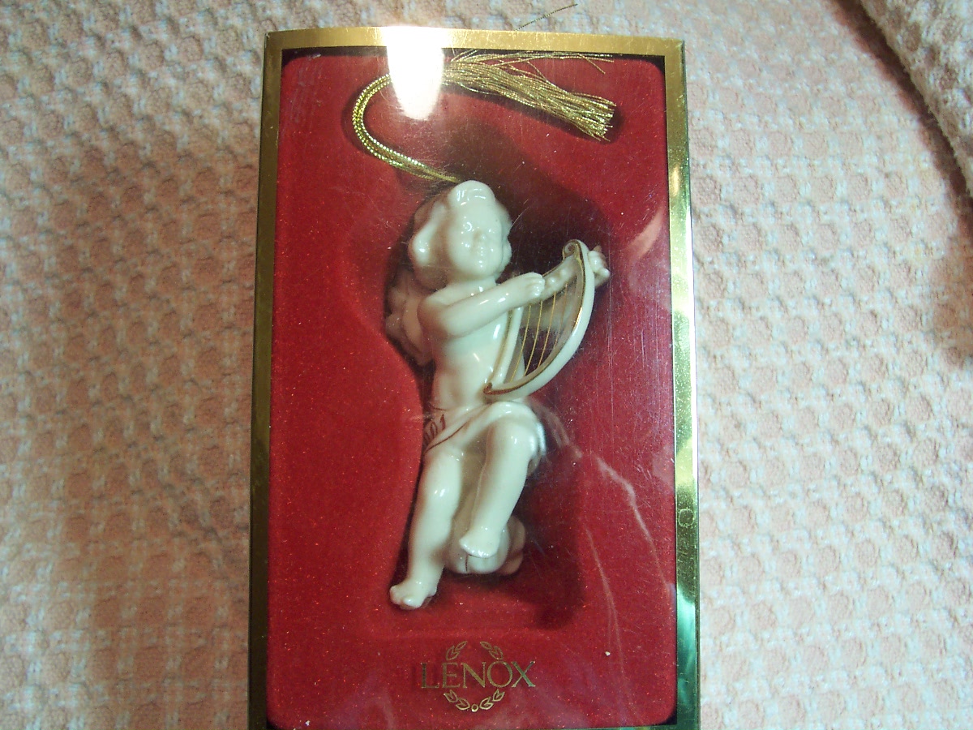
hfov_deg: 50.1
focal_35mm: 37
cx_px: 486
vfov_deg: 38.7
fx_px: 1040
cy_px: 365
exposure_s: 1/30
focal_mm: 5.6
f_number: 2.8
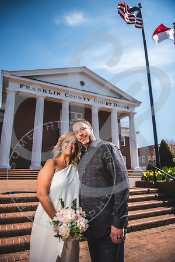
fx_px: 175
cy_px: 131
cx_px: 88
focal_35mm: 24
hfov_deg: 53.1
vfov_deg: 73.7
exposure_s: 1/2500
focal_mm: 24
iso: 100
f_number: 2.8
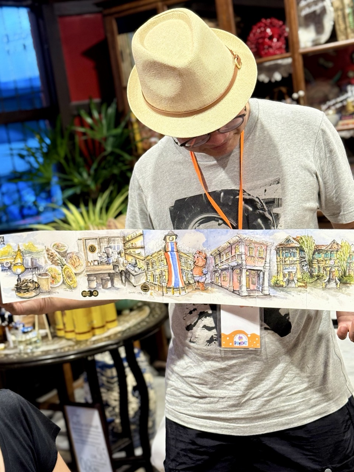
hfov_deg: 30.3
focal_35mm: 48
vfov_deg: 39.7
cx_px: 177
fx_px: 654
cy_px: 236
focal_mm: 6.76
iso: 250
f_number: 1.78
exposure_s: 1/50
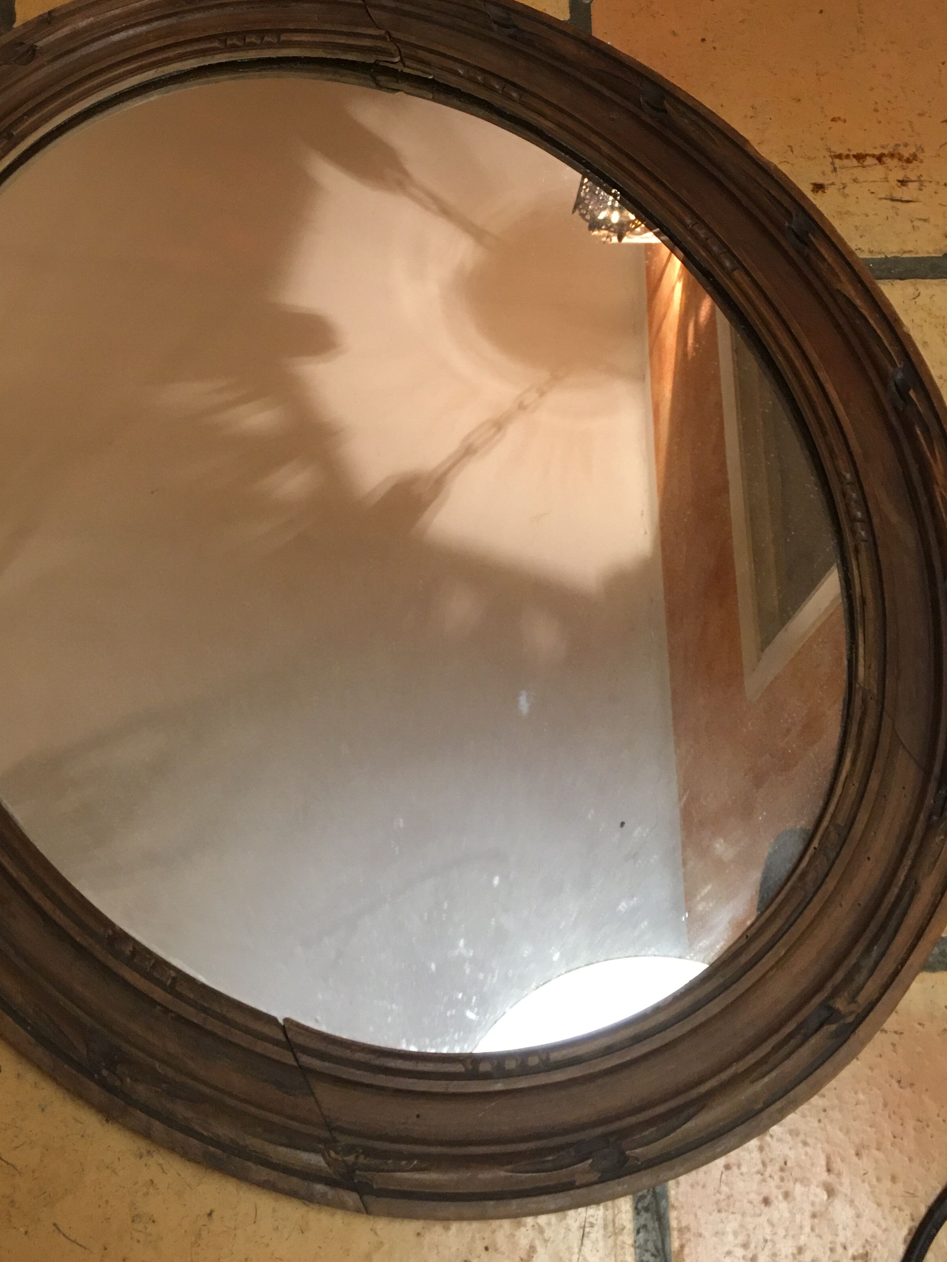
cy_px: 542
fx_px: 1350
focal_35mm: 37
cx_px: 366
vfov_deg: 50.0
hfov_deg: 38.5
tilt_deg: -62.9
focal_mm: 4.15
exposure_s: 1/17
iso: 125
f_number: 2.2
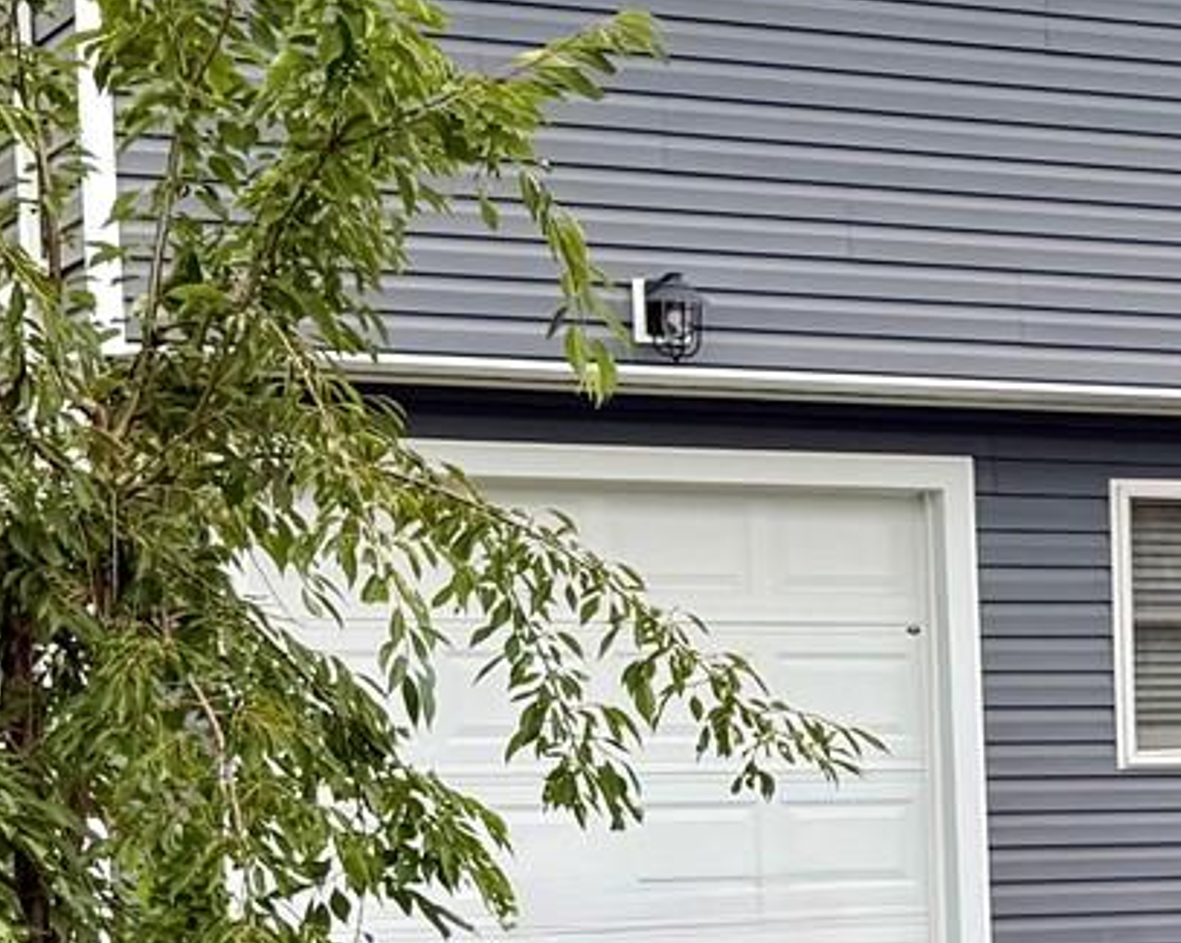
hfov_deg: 15.2
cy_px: 1036
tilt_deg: -3.5
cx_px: 1718
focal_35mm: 118
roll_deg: +0.2
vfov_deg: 12.8
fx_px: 4121
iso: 80
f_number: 1.78
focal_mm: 6.76
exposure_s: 1/1522
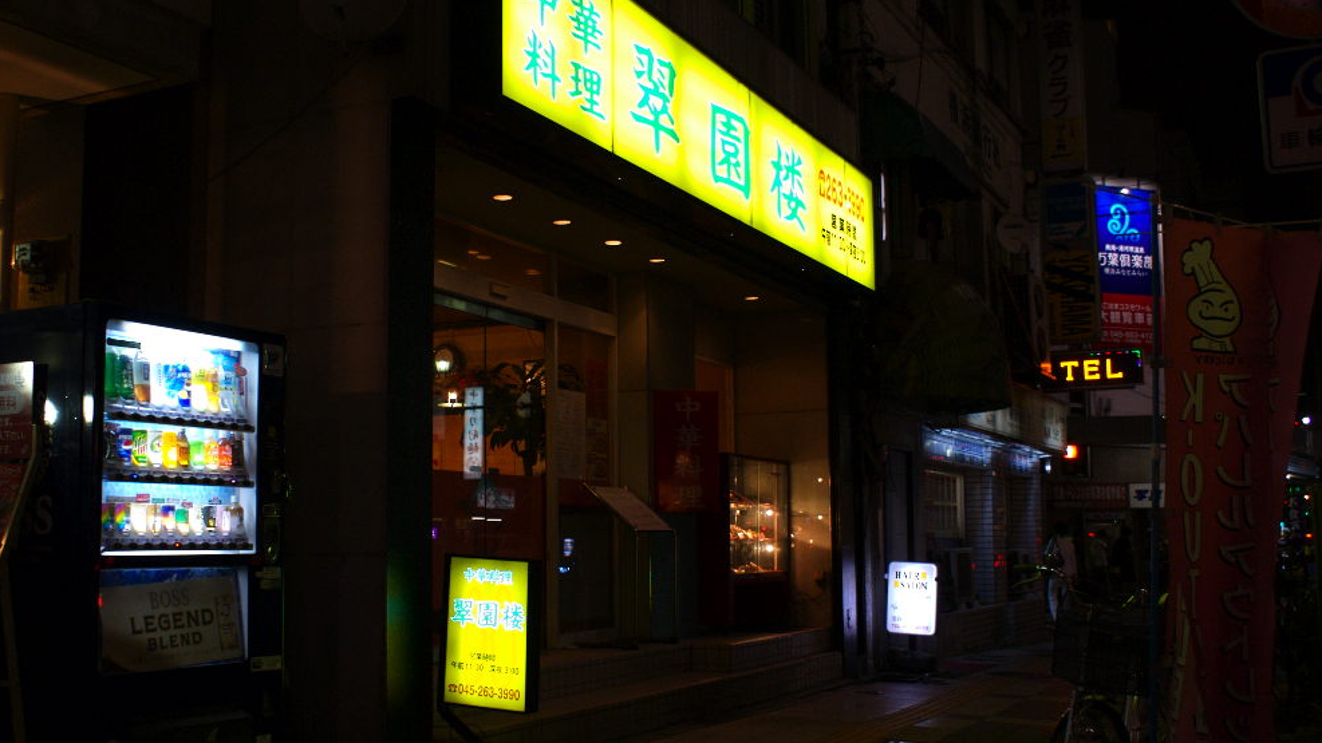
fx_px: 1227
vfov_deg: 33.7
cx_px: 655
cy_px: 396
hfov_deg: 56.6
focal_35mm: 35
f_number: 4
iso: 320
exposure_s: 1/40
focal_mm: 22
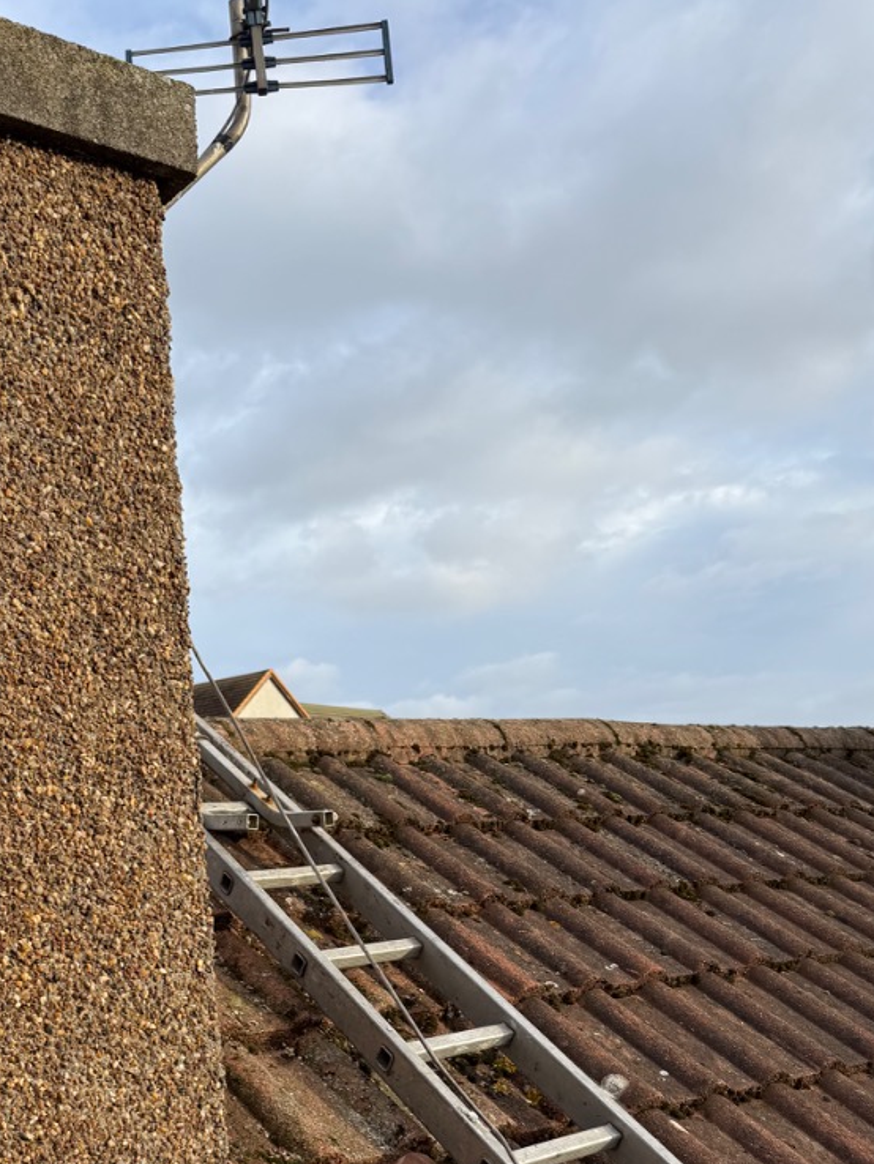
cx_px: 226
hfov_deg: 36.1
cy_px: 842
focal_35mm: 39
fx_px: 1312
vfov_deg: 46.5
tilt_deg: -0.2
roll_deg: +3.4
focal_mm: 6.76
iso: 80
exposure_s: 1/1493
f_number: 1.78
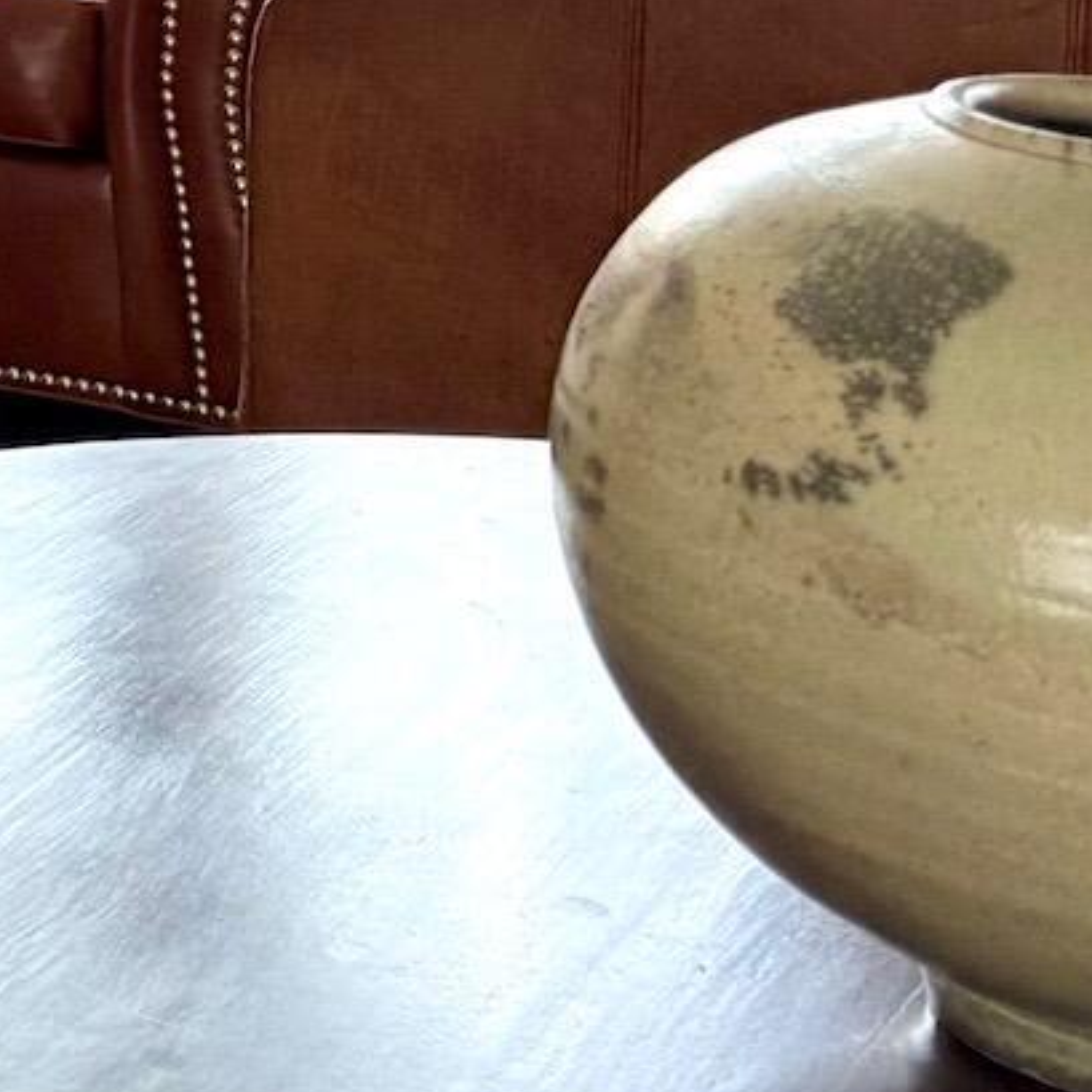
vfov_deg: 15.7
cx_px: -1228
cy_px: -64
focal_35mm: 108
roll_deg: +1.2
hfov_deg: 13.4
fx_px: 3855
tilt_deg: -8.7
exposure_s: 1/60
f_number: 1.6
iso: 125
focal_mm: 5.96
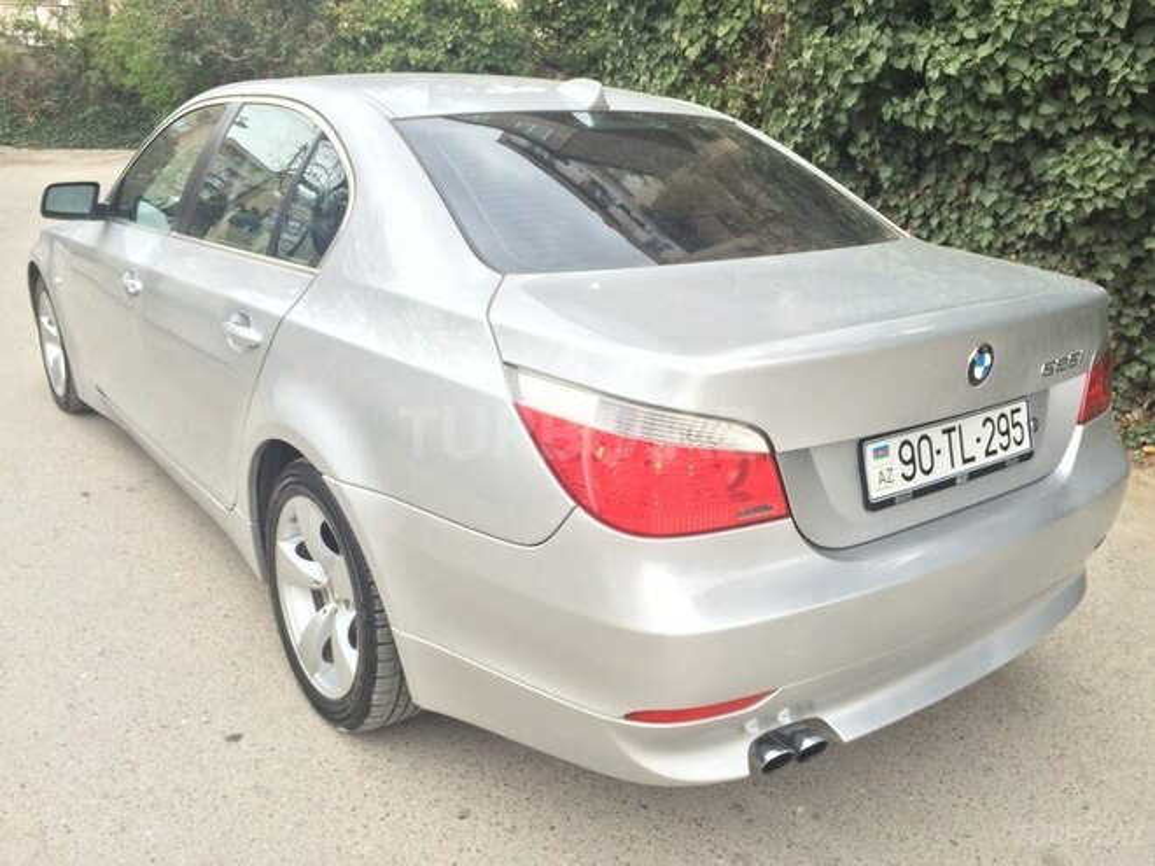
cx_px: 578
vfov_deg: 48.2
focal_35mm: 29
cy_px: 433
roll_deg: -2.5
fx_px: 968
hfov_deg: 61.7
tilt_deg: -21.2
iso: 32
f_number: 2.2
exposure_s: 1/432
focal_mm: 4.15
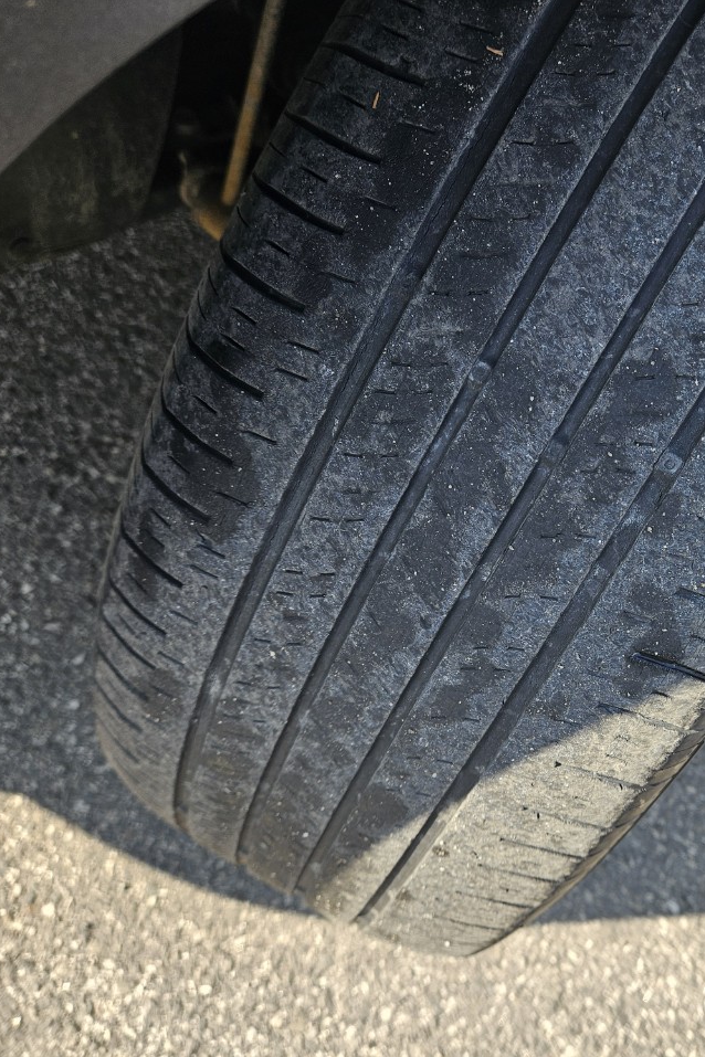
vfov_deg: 58.7
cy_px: 528
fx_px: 940
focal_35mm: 32
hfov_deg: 39.1
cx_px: 588
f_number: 1.8
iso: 25
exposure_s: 1/277
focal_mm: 5.4
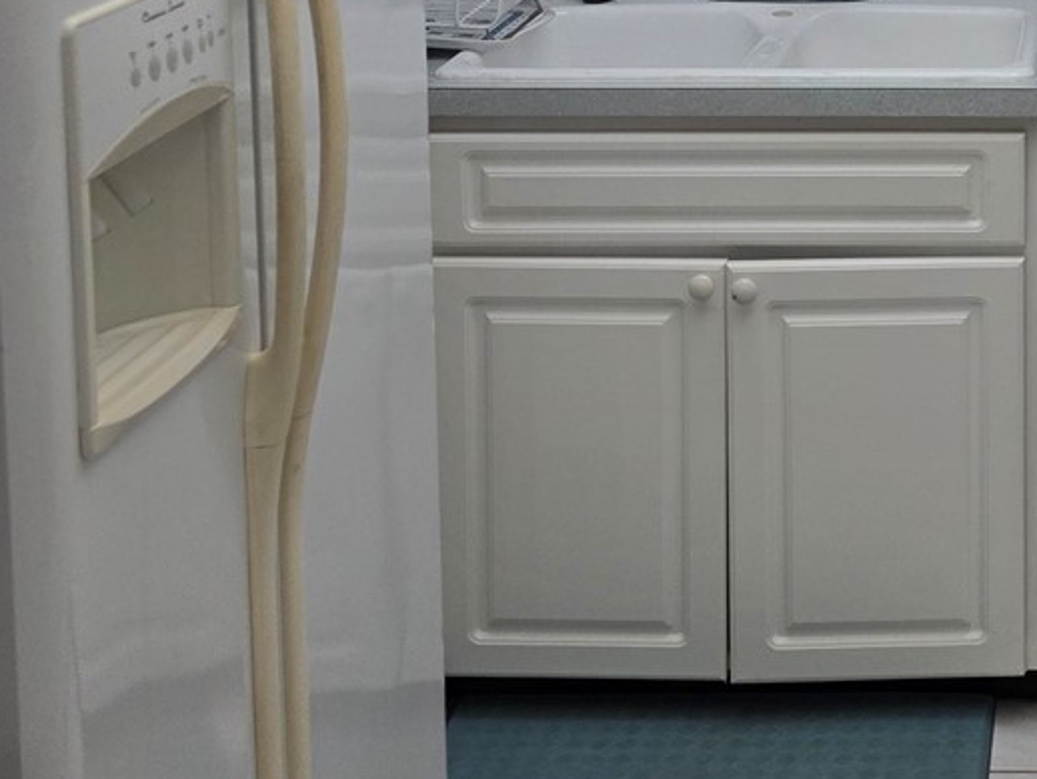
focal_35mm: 71
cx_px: 1095
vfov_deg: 19.3
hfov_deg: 25.7
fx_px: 2128
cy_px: -204
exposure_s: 1/120
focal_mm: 6.3
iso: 40
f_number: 1.7
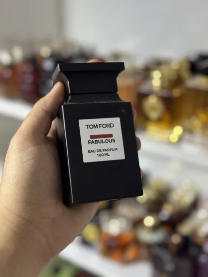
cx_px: 104
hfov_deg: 30.3
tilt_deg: -22.3
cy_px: 138
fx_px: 384
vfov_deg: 39.6
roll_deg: -1.0
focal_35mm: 48
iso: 250
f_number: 1.78
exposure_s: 1/50
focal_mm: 6.76
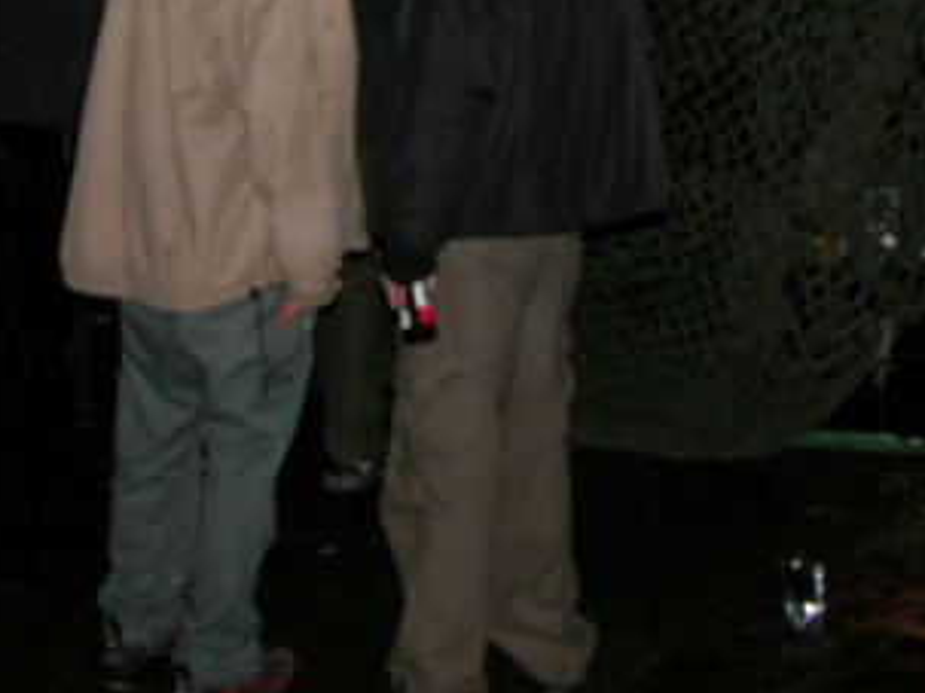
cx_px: 415
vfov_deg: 19.4
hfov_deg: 26.3
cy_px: 12
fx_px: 1977
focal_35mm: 74
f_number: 2.8
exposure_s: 1/60
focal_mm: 8.9
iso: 100
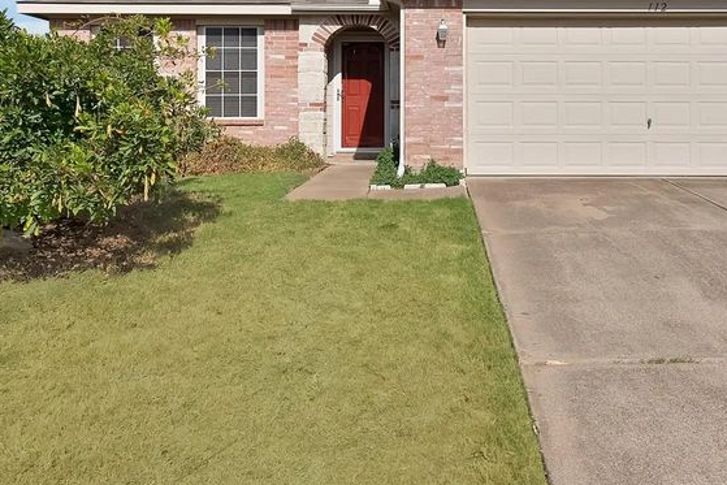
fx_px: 667
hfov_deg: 56.7
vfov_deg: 38.3
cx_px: 441
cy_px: 90
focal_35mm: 33
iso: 640
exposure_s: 1/1600
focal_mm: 18
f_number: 9
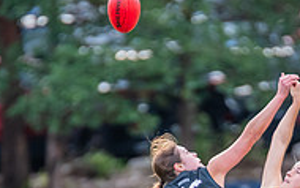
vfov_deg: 0.9
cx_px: 229
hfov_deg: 1.4
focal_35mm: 1466
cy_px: 284
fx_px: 11993
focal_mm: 420
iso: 1100
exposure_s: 1/1000
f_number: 4
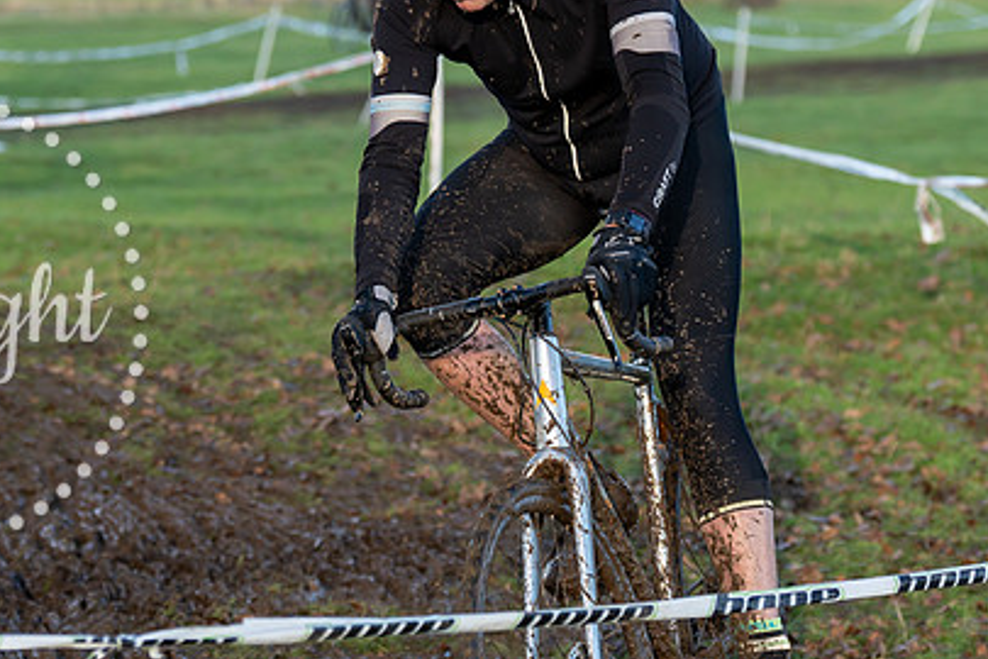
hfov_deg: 10.4
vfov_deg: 6.9
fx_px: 5406
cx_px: 369
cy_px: -20
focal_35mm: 197
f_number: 3.5
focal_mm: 95
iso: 250
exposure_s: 1/500
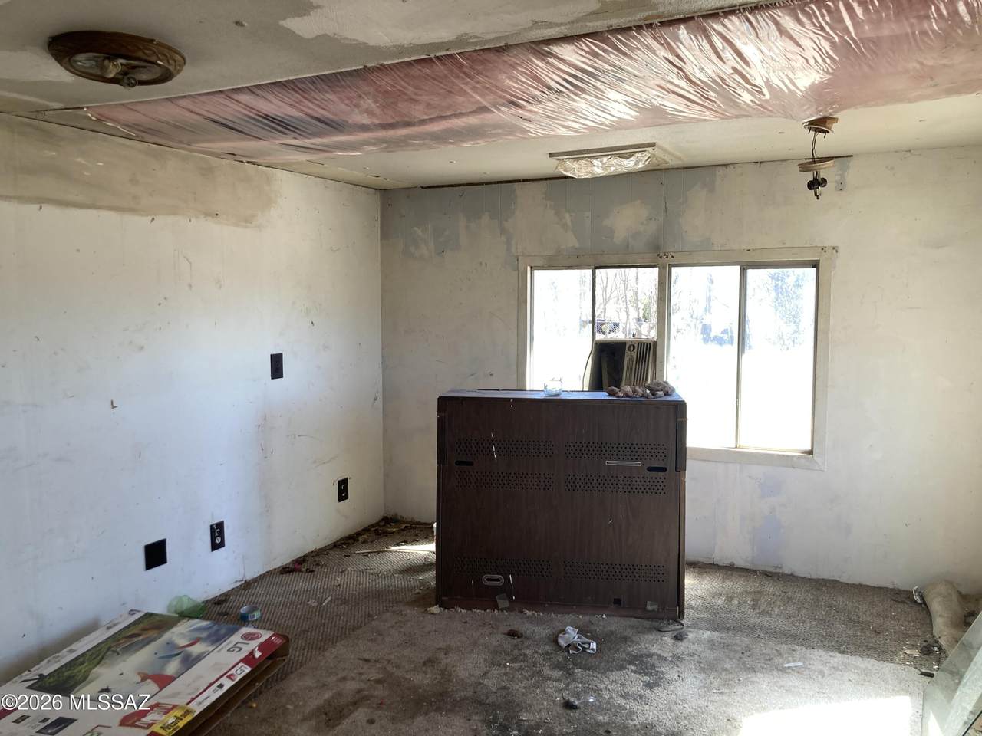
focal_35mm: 28
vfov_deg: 49.7
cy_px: 368
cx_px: 491
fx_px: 794
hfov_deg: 63.4
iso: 32
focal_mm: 3.99
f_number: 1.8
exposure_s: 1/121
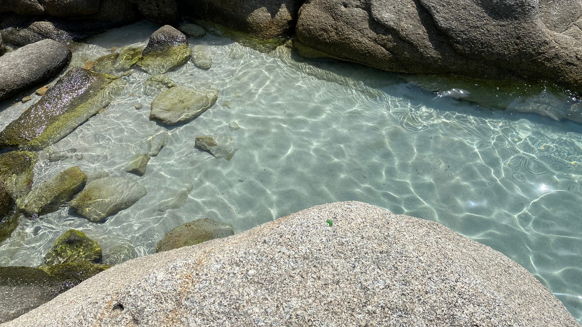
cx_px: 293
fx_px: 448
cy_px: 130
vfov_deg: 40.0
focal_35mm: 29
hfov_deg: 66.1
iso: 32
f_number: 1.8
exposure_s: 1/3300
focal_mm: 4.25
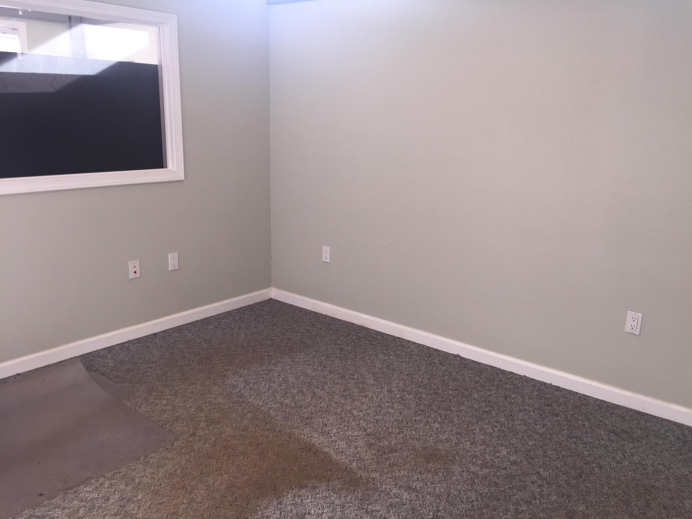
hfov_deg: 61.7
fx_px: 580
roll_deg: -2.1
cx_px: 346
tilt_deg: -13.9
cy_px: 260
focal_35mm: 29
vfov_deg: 48.2
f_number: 2.2
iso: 32
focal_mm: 4.15
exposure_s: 1/30
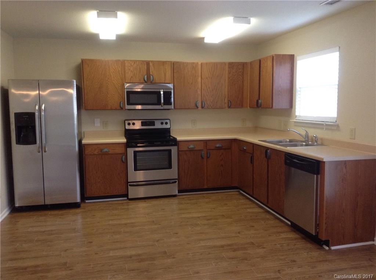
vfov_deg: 42.8
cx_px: 188
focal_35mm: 33
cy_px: 140
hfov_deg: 55.4
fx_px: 358
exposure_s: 1/25
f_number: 2.4
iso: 100
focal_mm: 3.3
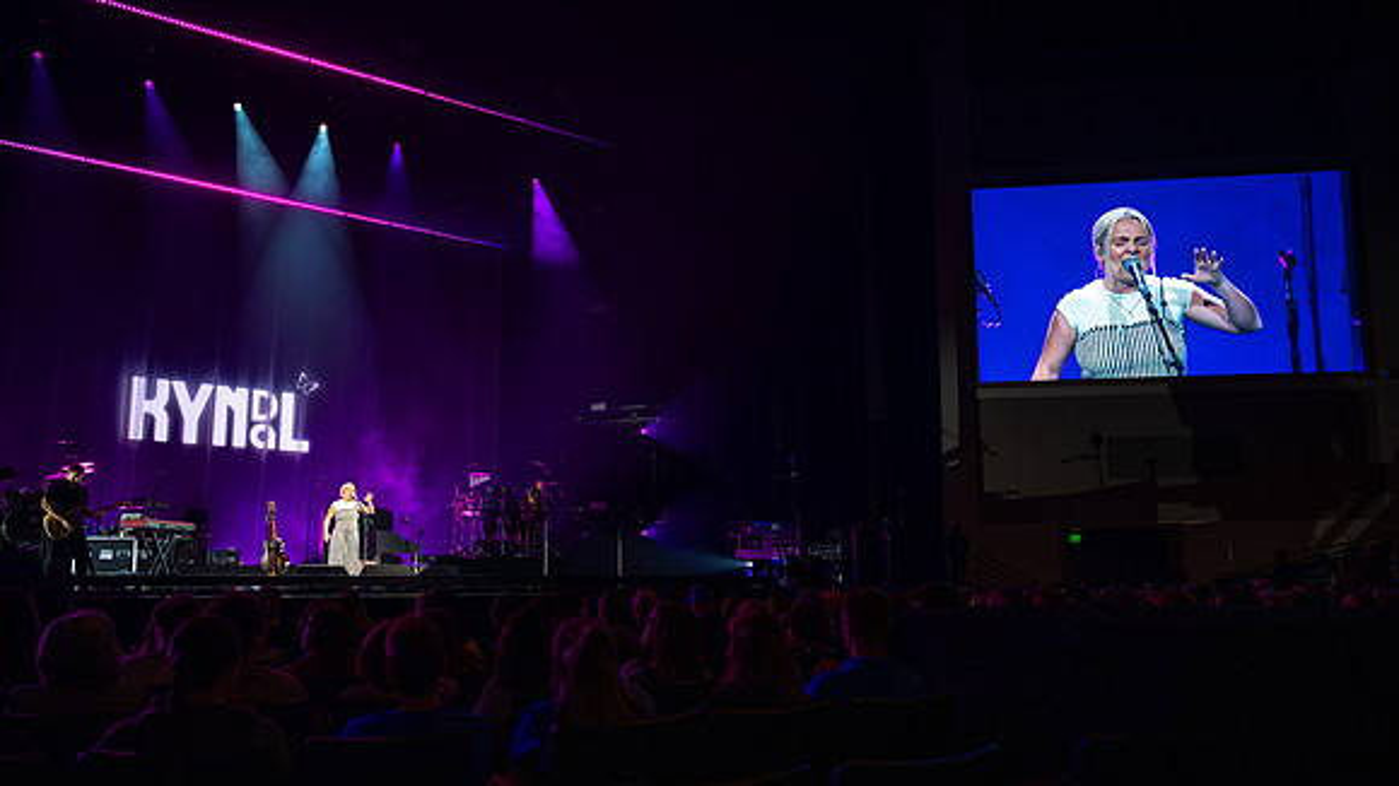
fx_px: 966
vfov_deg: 44.1
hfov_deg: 71.8
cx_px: 674
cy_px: 458
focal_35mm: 26
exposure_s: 1/125
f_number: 2.8
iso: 500
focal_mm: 24
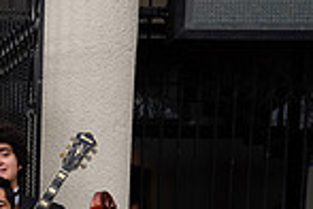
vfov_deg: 9.0
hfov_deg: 12.8
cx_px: -251
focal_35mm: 146
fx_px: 1269
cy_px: 383
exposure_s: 1/200
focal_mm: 37
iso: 200
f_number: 7.1
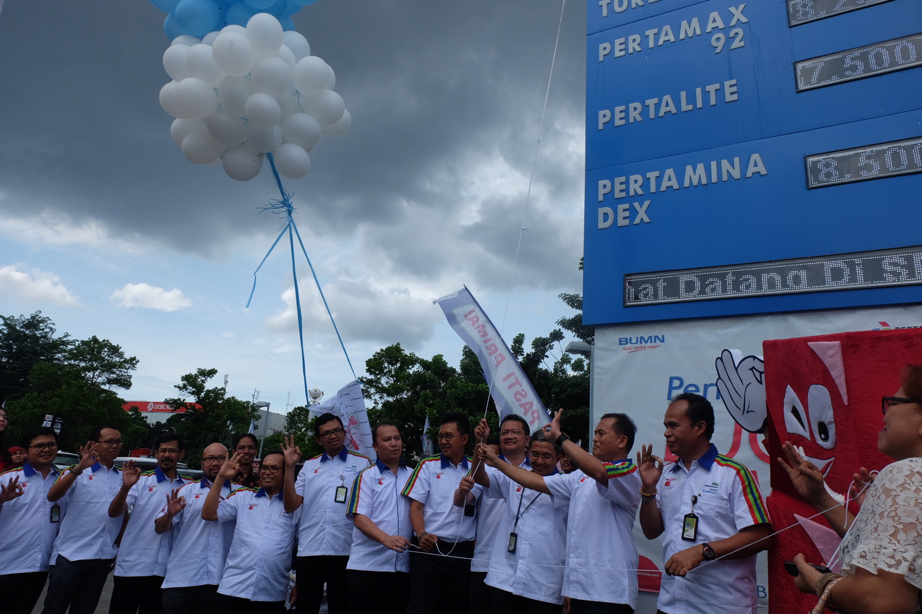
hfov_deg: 73.7
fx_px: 615
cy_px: 307
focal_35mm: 24
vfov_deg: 53.1
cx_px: 461
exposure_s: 1/420
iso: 200
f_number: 7.1
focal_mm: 16
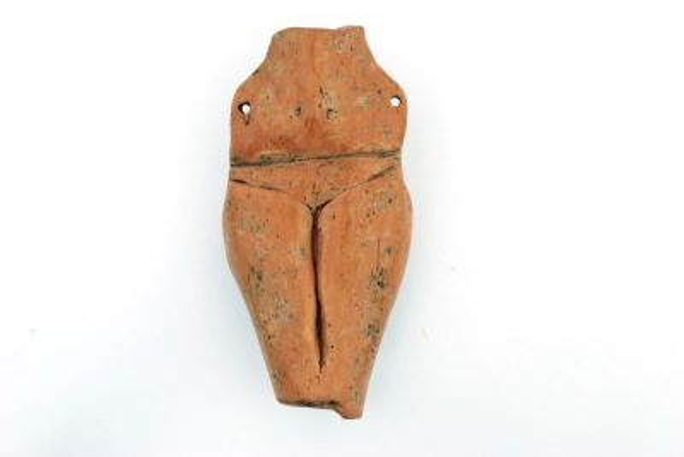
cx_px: 342
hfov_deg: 35.0
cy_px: 228
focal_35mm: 57
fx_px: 1083
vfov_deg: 23.8
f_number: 11
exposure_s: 2
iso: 100
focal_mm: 38
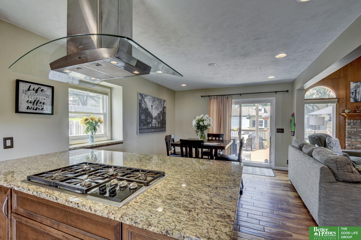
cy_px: 120
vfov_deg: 77.3
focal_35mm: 15
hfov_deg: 100.4
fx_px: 150
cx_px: 180
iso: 400
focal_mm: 10
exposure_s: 1/15
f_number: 8
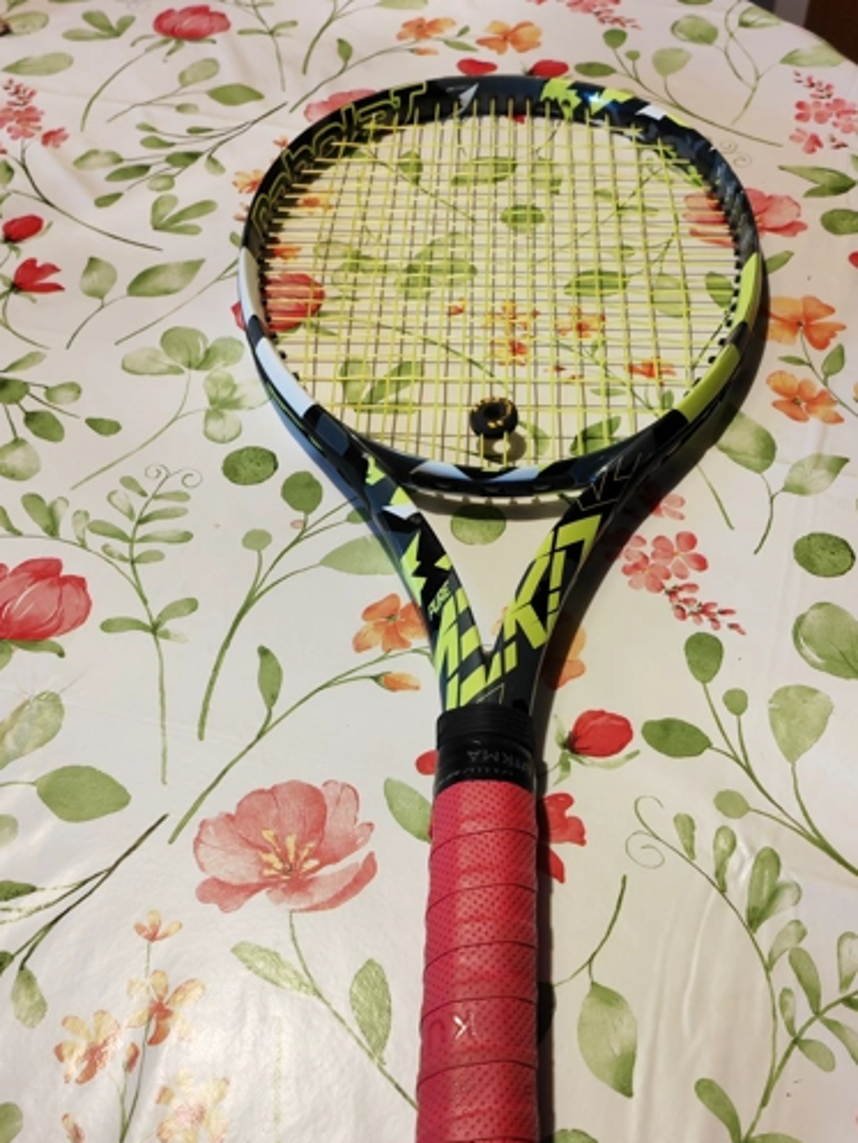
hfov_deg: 37.7
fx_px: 1255
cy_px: 695
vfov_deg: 48.6
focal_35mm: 38
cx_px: 436
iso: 500
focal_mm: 5.53
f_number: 1.8
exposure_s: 1/110
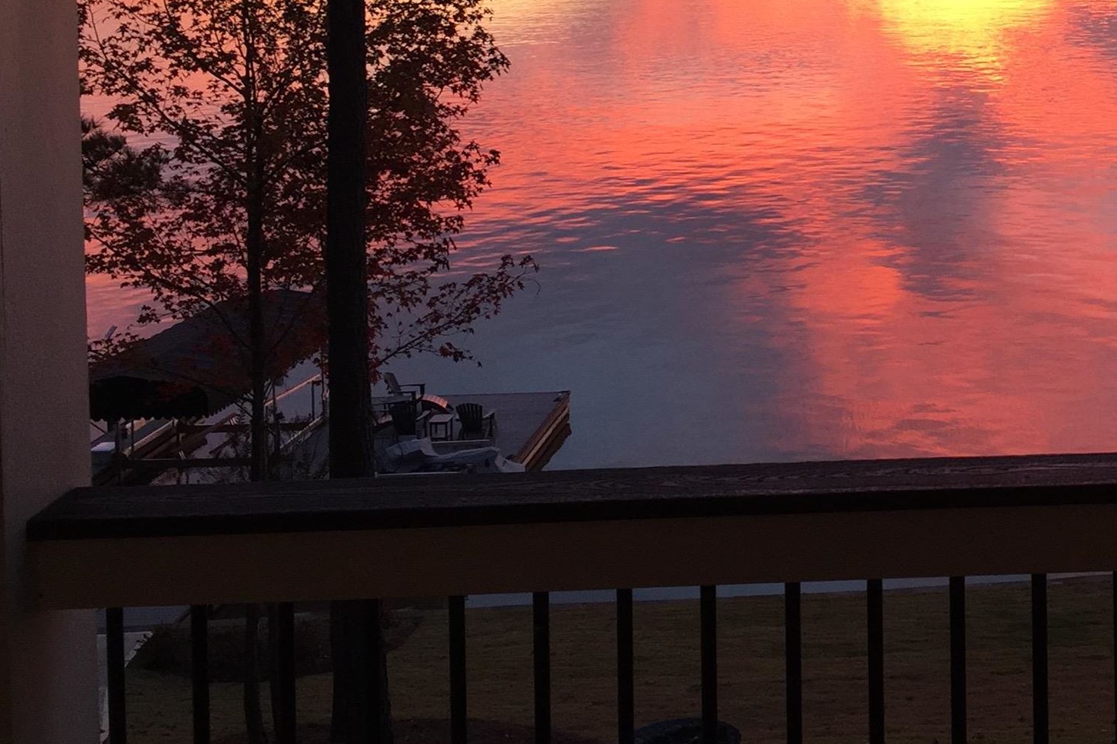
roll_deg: +1.0
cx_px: 1016
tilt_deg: -2.2
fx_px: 1954
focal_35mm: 63
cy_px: -18
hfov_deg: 30.4
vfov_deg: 20.8
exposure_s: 1/40
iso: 32
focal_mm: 4.15
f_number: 2.2
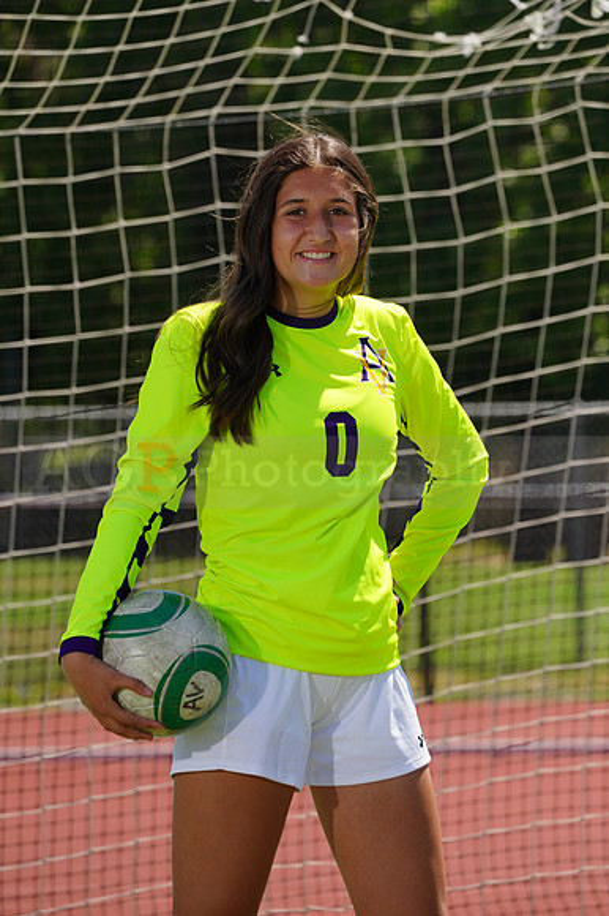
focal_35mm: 397
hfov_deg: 3.5
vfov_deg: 5.2
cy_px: 458
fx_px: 10085
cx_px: 304
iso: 200
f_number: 13
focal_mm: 397
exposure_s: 1/250
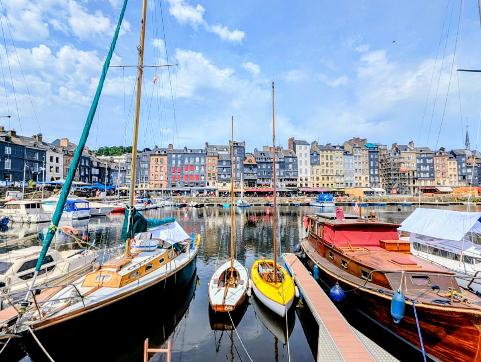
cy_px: 181
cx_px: 240
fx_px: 181
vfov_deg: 90.0
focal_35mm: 13
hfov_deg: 106.1
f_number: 2.2
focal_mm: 1.95
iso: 42
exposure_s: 1/2439
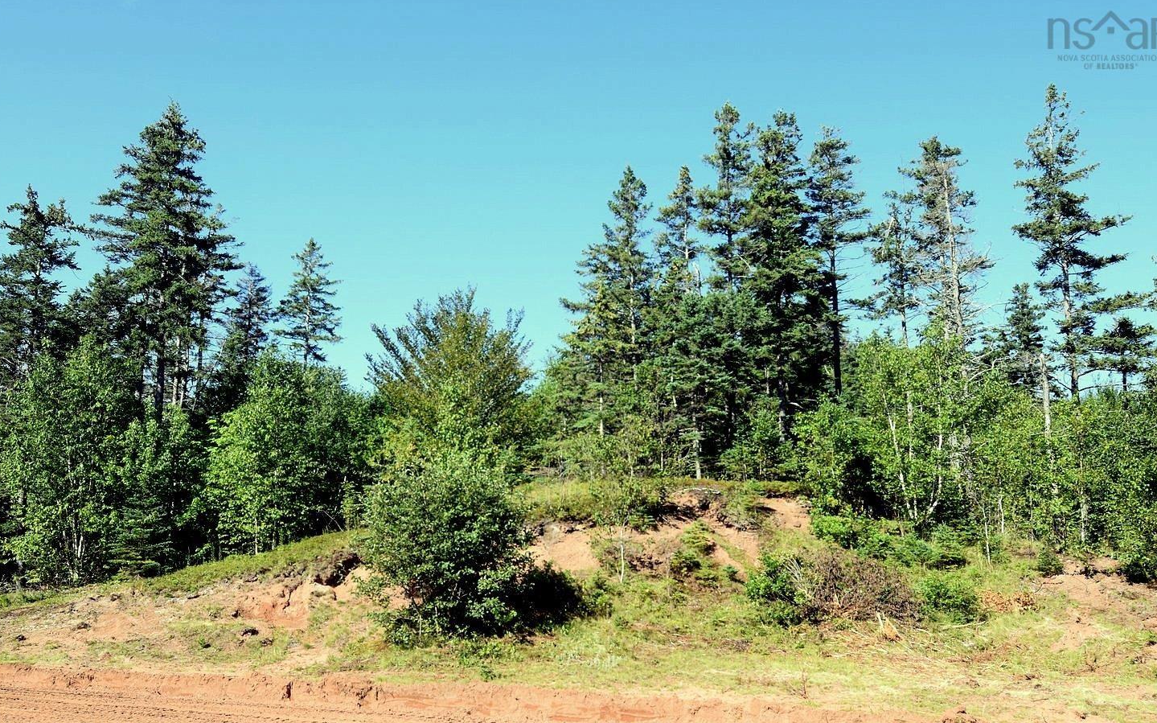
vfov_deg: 37.2
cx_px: 541
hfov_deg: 56.7
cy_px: 419
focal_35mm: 34
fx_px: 1072
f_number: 8
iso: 200
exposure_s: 1/250
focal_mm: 20
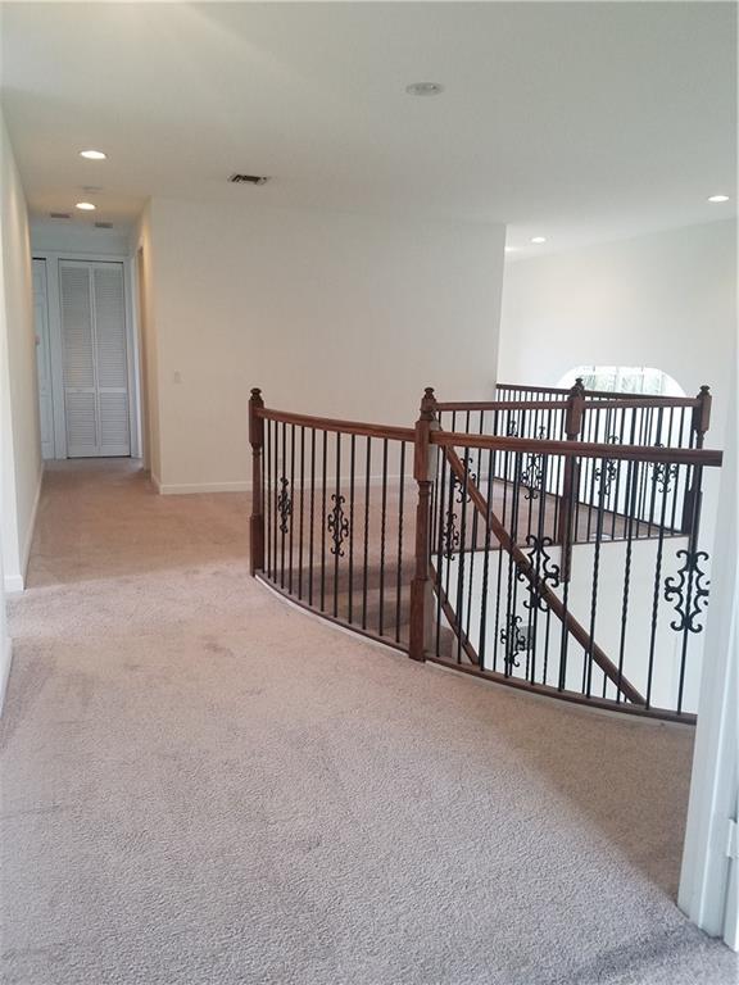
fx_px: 740
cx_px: 370
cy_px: 492
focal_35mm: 26
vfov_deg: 67.3
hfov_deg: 53.1
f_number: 1.7
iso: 160
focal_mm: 4.2
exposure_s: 1/60
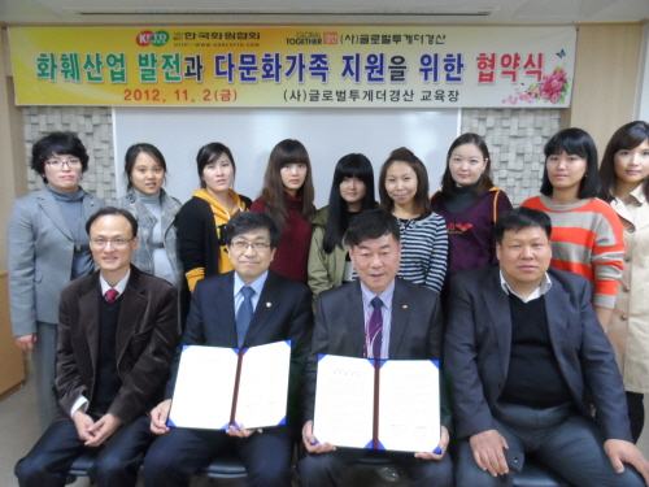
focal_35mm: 24
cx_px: 324
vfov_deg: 56.8
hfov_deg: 71.6
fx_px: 450
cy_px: 244
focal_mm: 4
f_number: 3.2
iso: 480
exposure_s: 1/30
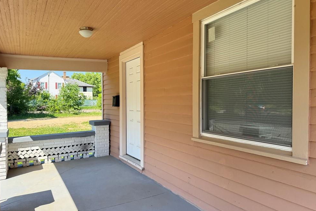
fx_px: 228
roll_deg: +0.1
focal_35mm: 26
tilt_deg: -0.9
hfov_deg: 69.4
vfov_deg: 49.5
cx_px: 157
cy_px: 108
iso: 100
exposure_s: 1/1271
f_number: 1.78
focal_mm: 6.76
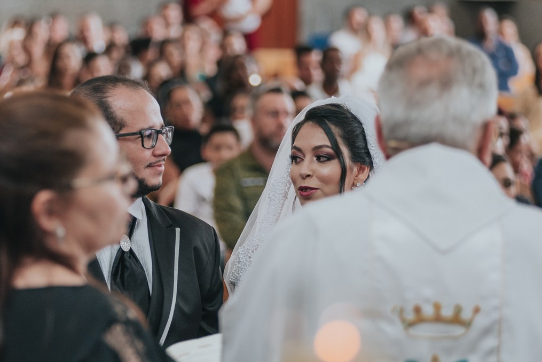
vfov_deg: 10.6
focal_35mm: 130
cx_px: 247
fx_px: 1958
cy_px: 208
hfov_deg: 15.8
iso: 1250
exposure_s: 1/160
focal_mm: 110
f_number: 2.8
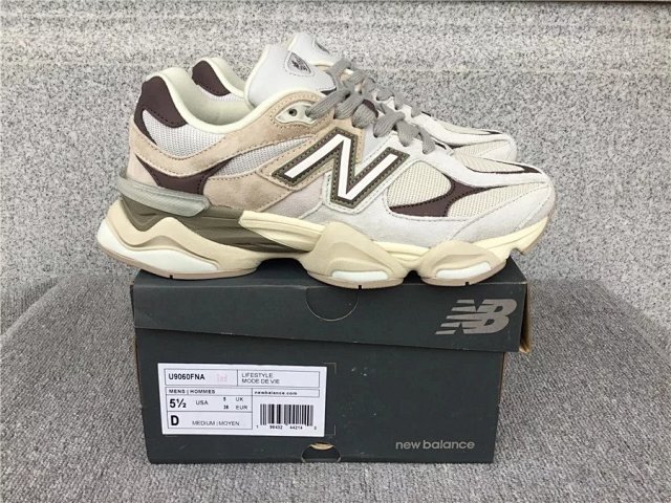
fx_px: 601
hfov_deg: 58.4
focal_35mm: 31
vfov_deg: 45.4
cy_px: 252
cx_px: 336
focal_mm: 3.3
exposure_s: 1/100
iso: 40
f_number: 2.4
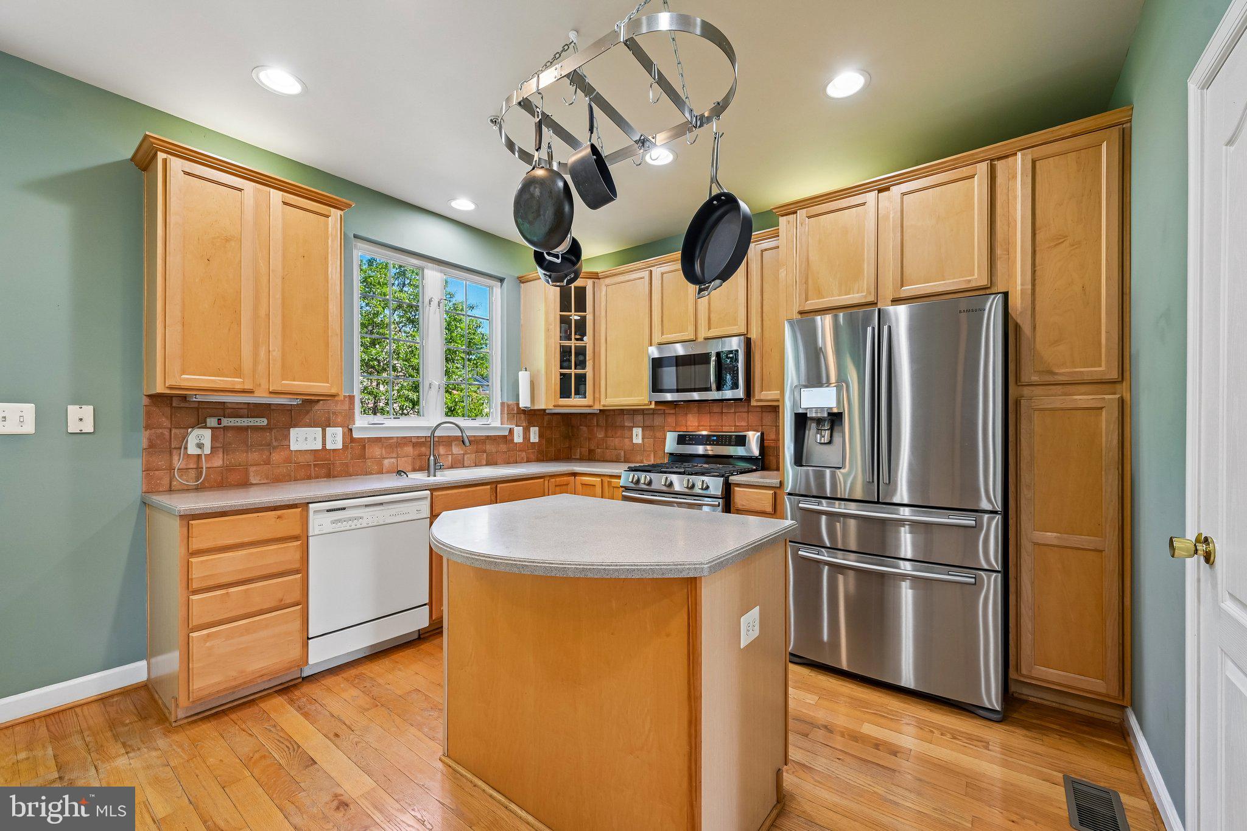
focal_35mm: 14
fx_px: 485
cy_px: 416
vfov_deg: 81.2
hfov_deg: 104.3
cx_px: 624
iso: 400
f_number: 8
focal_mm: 14
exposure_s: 1/15
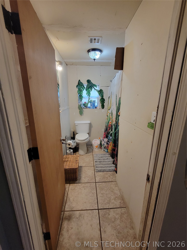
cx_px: 94
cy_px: 125
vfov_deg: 106.2
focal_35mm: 13
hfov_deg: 89.9
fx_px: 94
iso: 400
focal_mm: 2.2
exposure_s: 1/60
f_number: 2.2
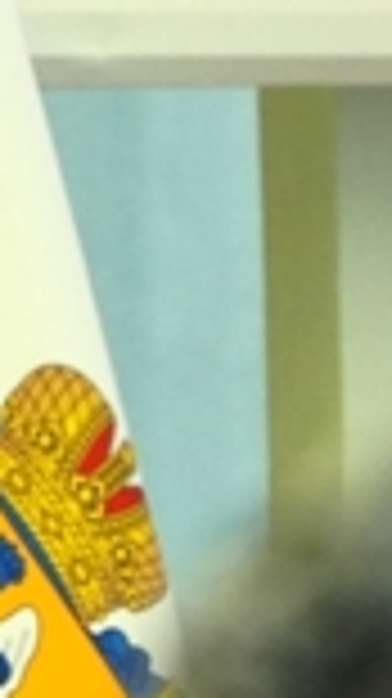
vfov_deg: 2.7
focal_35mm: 797
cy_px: 703
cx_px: -527
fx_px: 14743
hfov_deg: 1.5
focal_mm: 105
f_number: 4
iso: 2000
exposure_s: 1/200
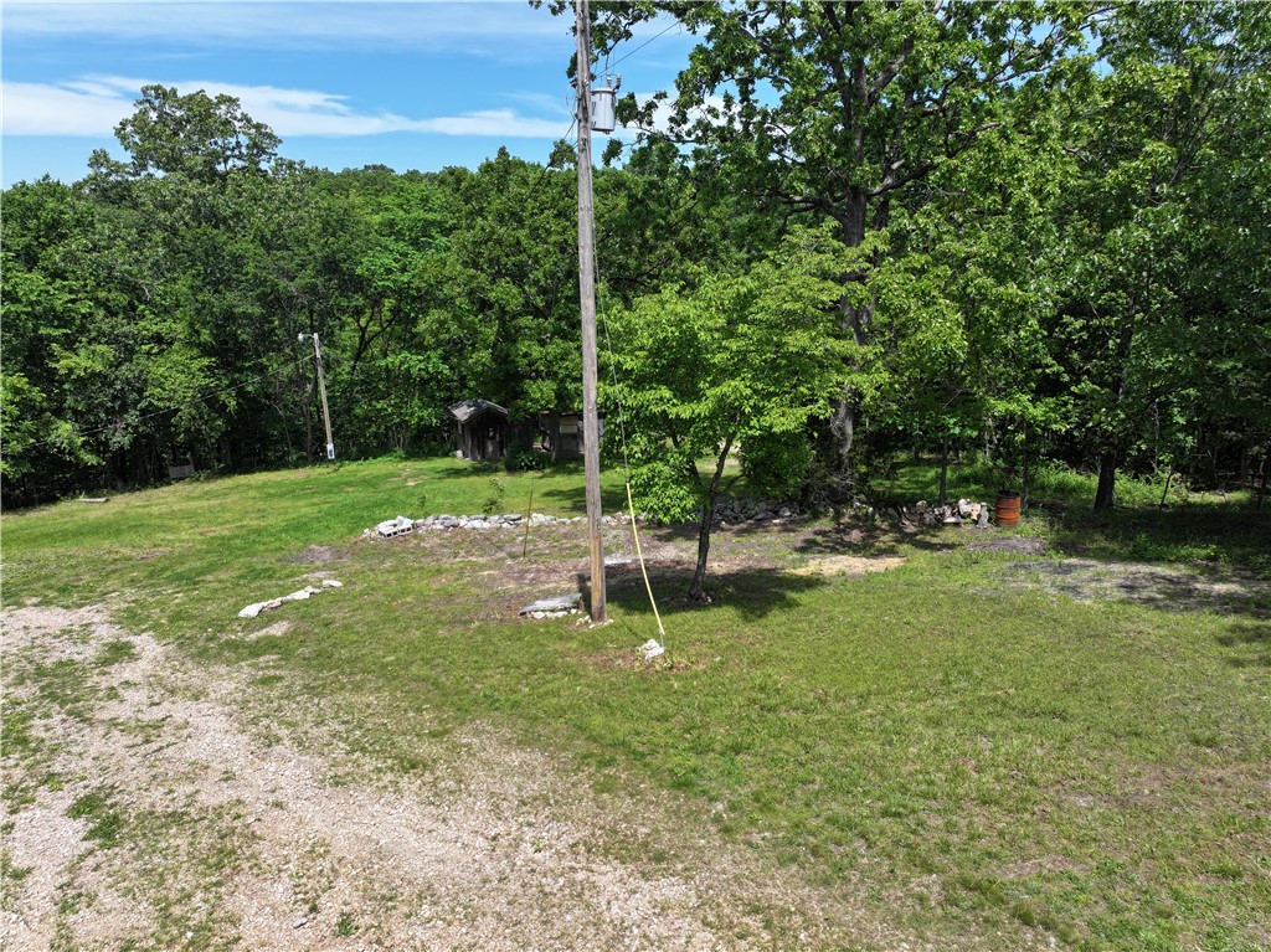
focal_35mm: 24
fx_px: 881
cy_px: 476
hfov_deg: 71.6
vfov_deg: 56.8
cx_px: 636
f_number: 2.8
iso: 110
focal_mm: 12.29
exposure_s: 1/1600
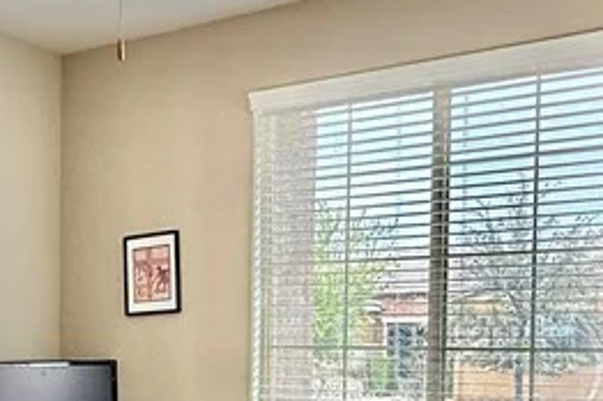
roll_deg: -0.4
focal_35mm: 57
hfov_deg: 33.6
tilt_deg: -0.8
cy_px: 364
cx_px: 87
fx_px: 954
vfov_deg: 23.1
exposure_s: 1/99
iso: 100
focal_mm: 2.22
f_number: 2.2
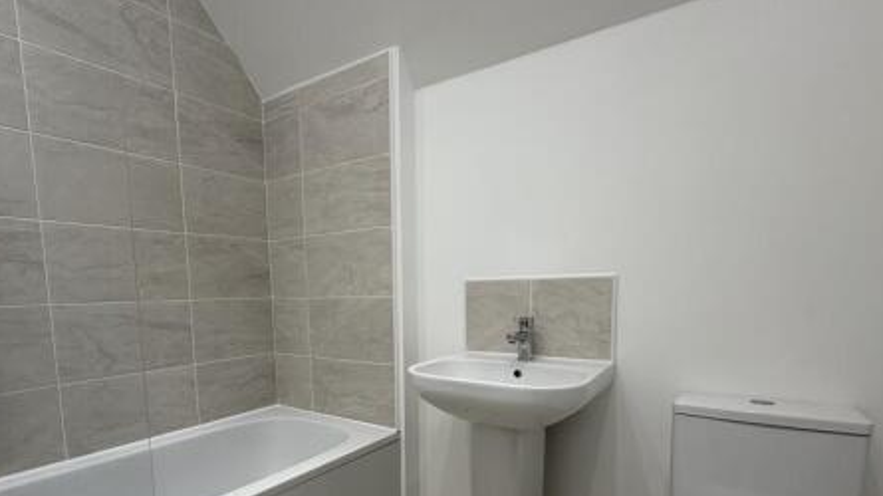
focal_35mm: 20
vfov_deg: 54.2
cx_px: 396
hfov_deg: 86.4
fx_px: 468
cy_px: 348
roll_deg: +0.7
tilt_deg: -6.6
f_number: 2.2
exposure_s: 1/99
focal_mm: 2.22
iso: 100
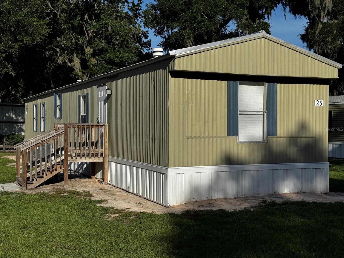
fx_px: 477
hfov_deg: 39.7
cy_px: 129
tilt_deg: -1.6
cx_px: 172
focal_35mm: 48
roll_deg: -0.1
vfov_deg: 30.3
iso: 64
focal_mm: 6.76
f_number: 1.78
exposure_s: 1/9009
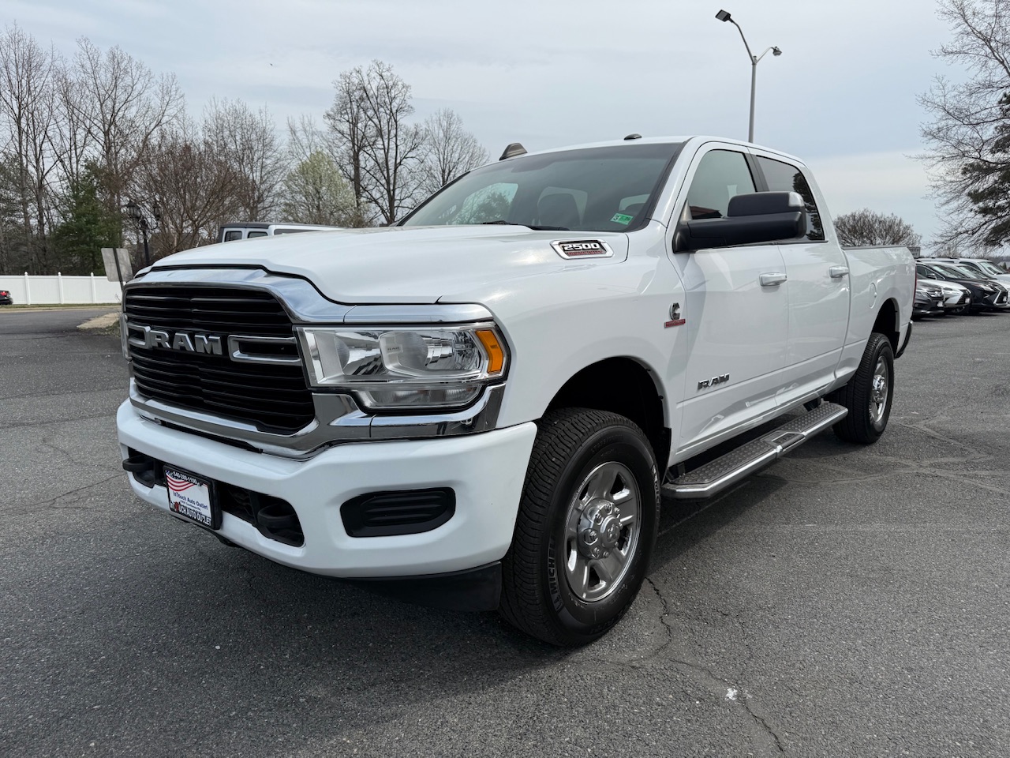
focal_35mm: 24
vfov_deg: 56.8
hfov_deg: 71.6
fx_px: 700
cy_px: 379
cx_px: 505
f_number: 1.78
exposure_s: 1/5714
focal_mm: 6.76
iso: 80
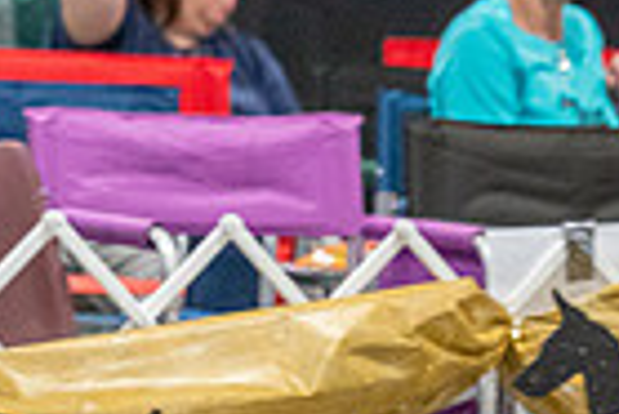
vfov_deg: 1.6
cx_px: 1251
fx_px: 14389
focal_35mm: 836
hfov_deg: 2.5
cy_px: 260
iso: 6400
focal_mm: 200
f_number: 2.8
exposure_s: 1/250
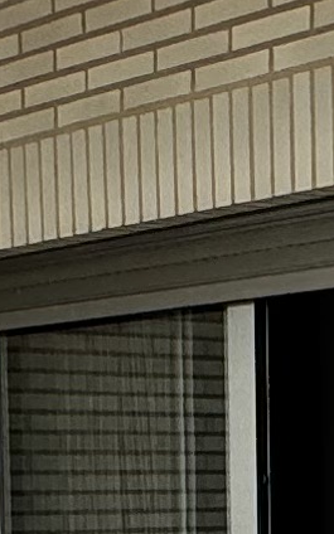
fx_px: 2054
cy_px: 708
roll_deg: +1.8
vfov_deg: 14.2
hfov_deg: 9.3
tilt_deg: -2.5
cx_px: 169
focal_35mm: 141
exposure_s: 1/518
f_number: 2.2
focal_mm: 2.22
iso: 40
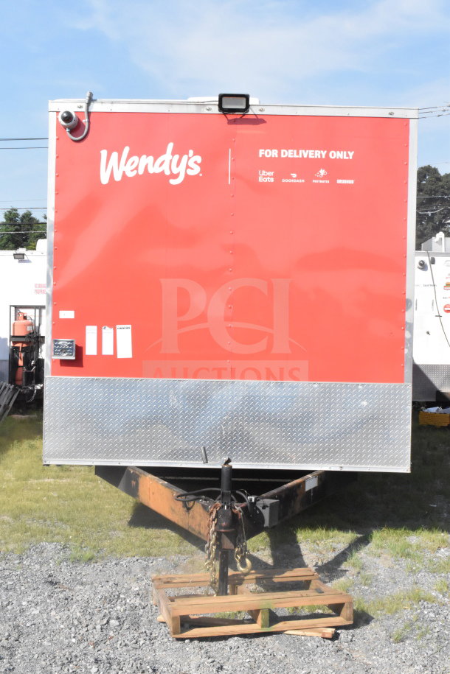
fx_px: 900
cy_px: 337
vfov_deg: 41.1
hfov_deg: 28.1
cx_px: 225
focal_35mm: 48
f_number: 20
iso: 6400
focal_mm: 32
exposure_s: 1/1600
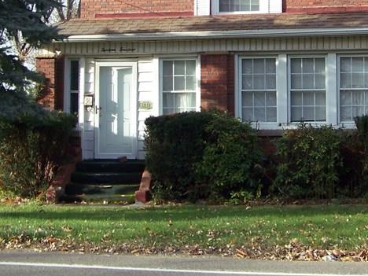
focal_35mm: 94
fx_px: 999
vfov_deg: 15.5
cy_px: 17
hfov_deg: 20.8
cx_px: 239
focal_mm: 6.75
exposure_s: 1/250
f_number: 2.8
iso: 64
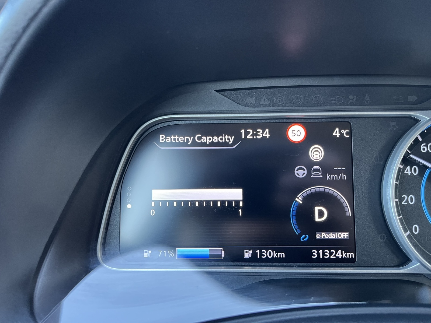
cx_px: 216
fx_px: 324
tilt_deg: -22.5
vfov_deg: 53.1
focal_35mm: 26
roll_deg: +1.5
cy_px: 162
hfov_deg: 67.3
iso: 160
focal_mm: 5.1
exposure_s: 1/53
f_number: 1.6
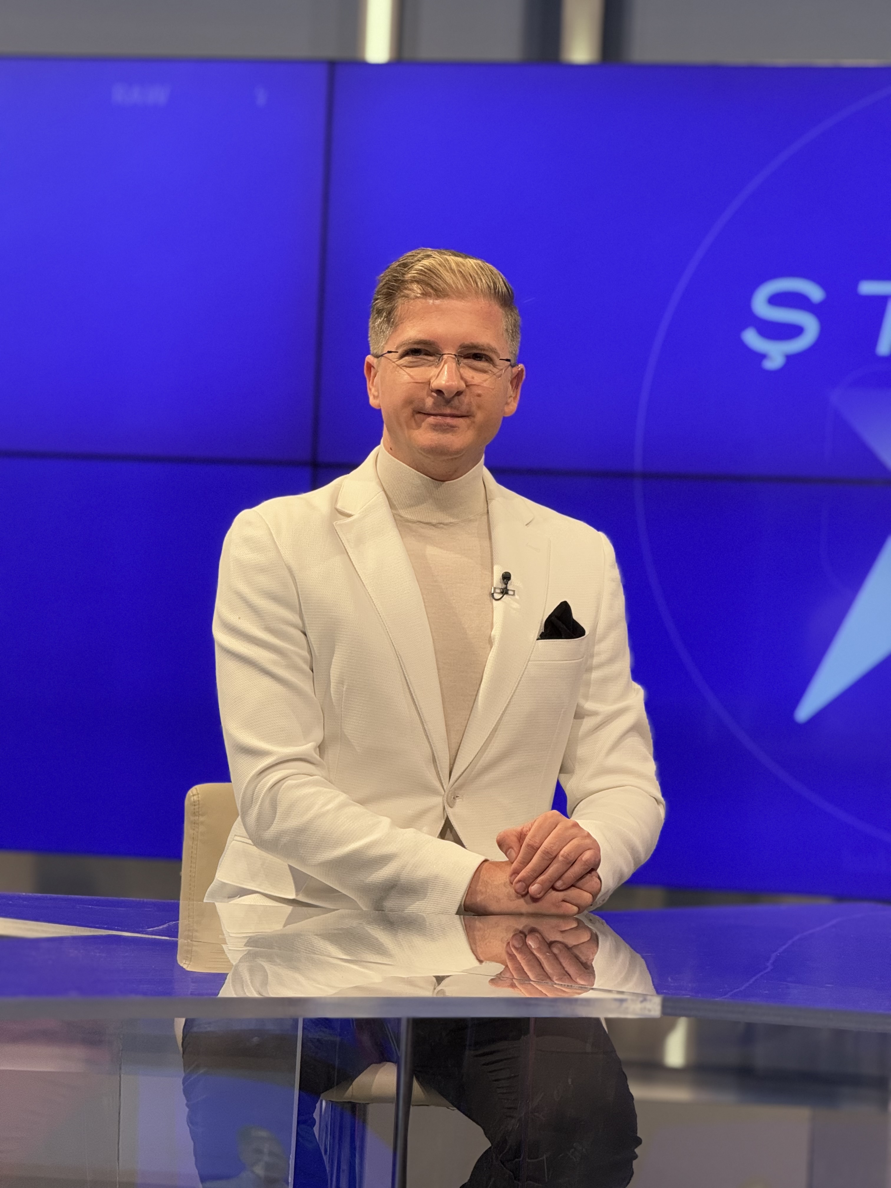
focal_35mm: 120
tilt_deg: +2.0
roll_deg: -3.1
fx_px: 4118
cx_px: 446
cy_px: 594
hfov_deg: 12.3
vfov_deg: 16.4
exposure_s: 1/100
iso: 200
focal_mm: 15.66
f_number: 2.8
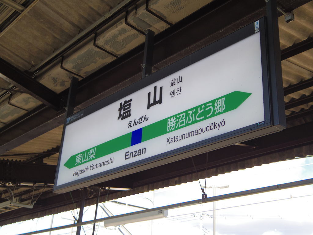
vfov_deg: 30.9
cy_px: 118
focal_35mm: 47
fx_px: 425
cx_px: 156
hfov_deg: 40.4
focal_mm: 8.5
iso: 250
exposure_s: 1/1000
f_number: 1.9
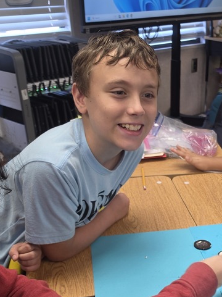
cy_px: 245
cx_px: 194
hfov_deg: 28.6
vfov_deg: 37.3
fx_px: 420
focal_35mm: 49
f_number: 1.4
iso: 64
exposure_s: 1/120
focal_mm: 6.5
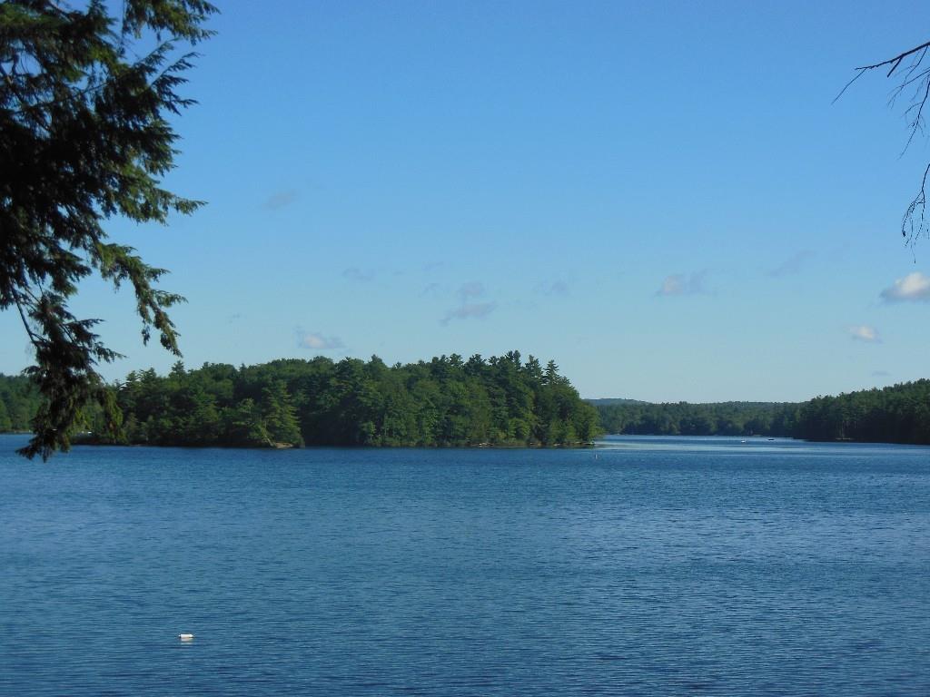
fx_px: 1773
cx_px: 465
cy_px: 348
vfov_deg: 22.3
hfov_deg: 29.4
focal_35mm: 66
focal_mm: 11.7
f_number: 4.3
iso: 125
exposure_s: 1/1250
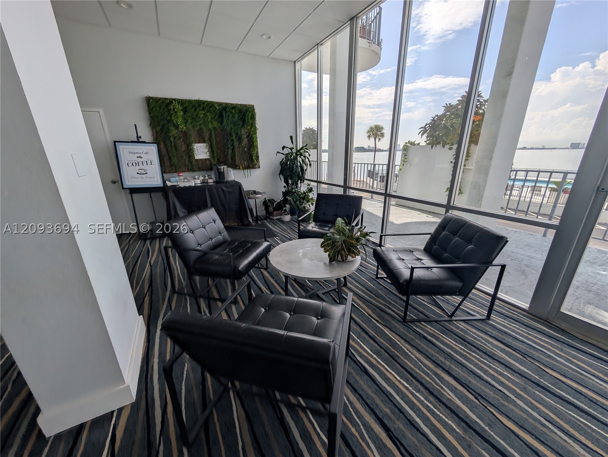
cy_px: 228
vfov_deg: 94.6
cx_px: 304
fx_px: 211
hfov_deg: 110.5
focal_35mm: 12
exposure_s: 1/591
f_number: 1.7
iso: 54
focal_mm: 2.02
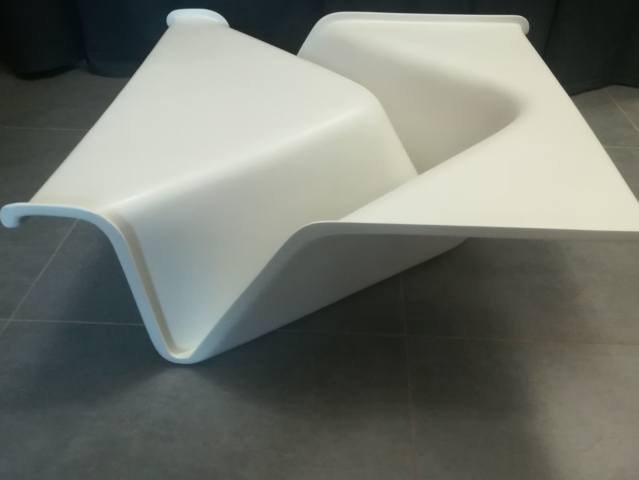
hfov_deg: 59.9
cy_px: 216
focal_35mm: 30
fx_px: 554
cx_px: 337
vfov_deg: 46.7
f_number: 2.2
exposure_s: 1/14.3
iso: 640
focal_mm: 3.83
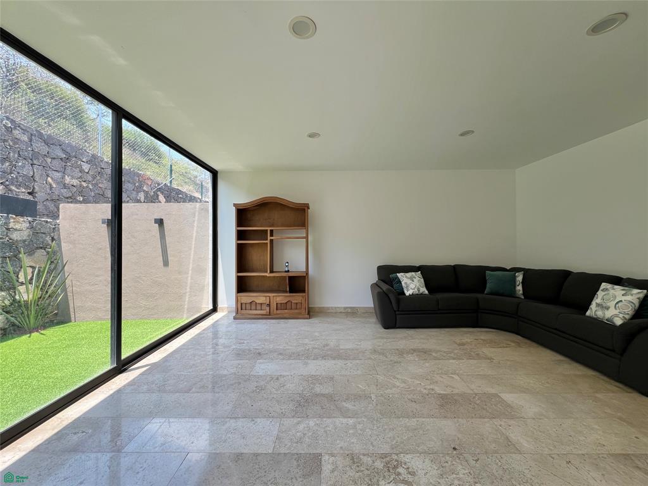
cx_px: 324
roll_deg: -0.3
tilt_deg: +0.4
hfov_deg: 106.2
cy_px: 243
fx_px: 243
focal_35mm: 13
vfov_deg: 89.9
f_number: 1.8
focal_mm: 1.57
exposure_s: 1/186
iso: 32
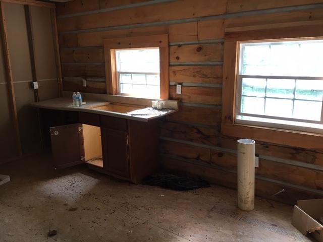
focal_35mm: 29
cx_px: 162
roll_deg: +1.0
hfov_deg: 61.7
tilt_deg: -12.8
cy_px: 121
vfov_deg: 48.2
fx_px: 271
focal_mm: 4.15
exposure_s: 1/30
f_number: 2.2
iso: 32
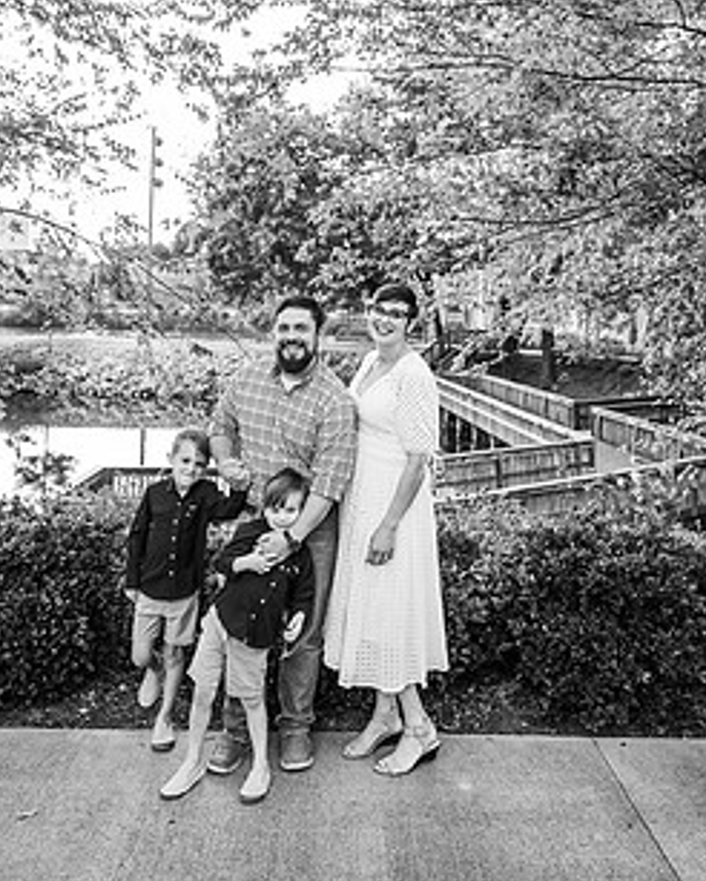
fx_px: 861
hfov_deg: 44.6
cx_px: 356
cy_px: 281
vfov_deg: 52.9
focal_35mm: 33
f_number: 3.2
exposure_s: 1/200
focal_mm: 24
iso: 320
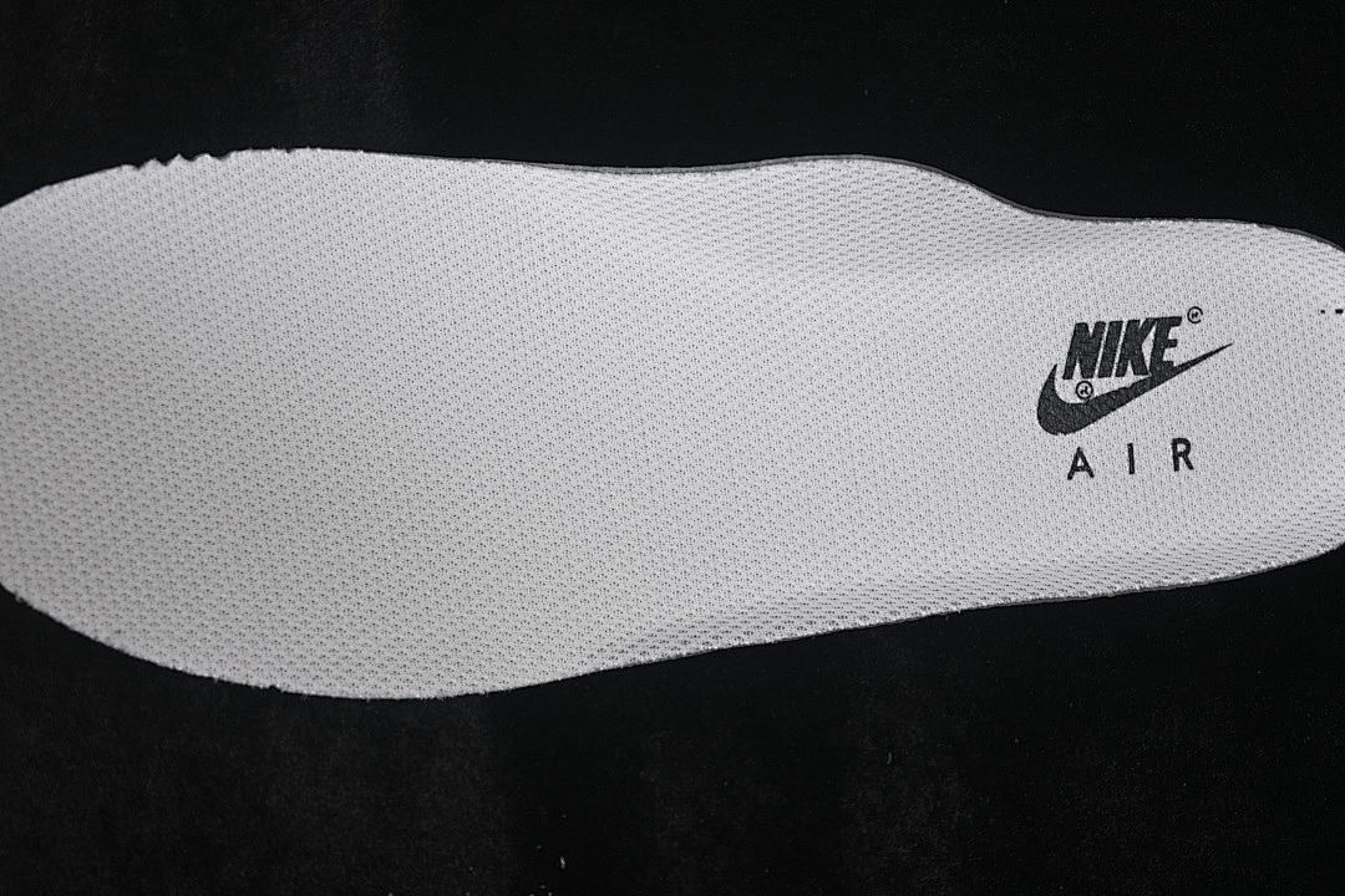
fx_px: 2802
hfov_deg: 27.0
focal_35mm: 75
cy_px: 448
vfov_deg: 18.2
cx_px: 672
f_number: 7.1
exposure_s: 1/80
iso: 160
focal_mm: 50
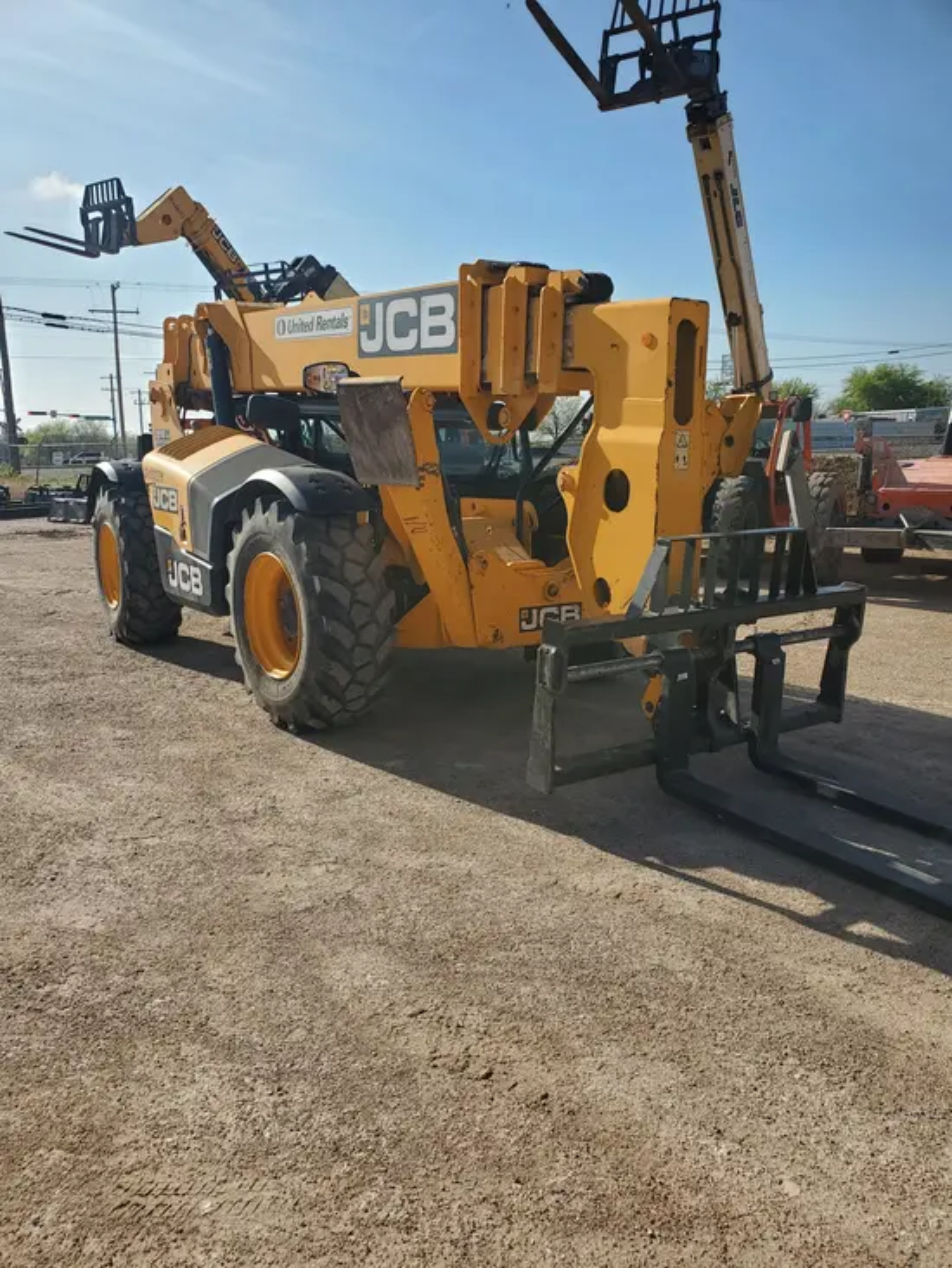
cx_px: 476
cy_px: 634
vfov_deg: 67.3
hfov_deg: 53.1
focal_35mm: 26
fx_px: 953
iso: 50
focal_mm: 4.3
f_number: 2.4
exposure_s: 1/1988
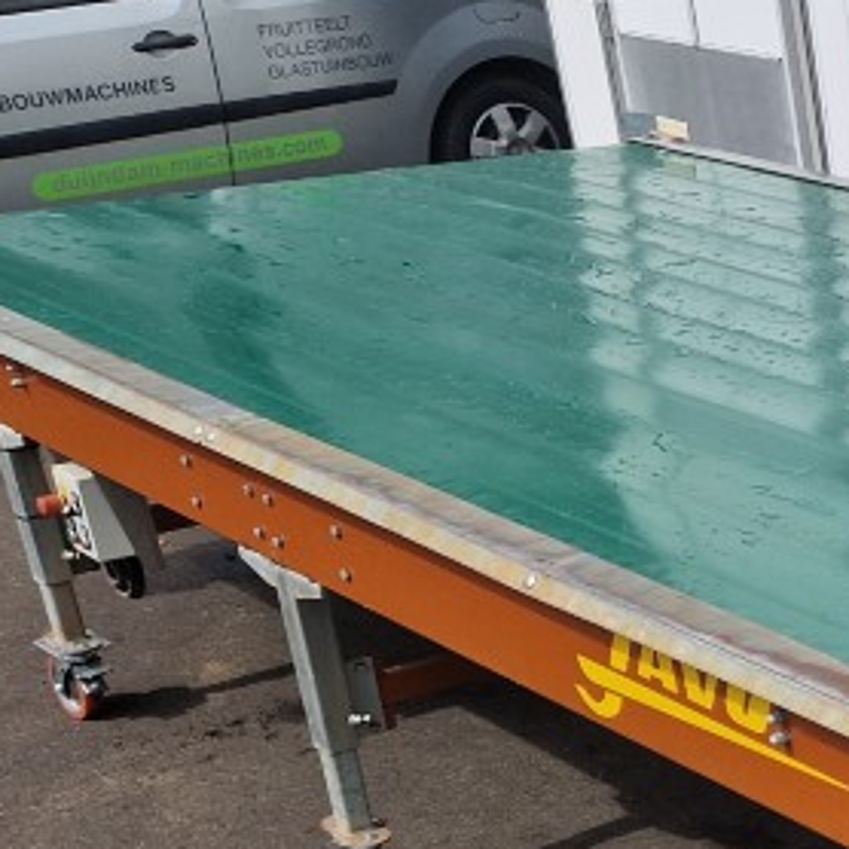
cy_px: 846
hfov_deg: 18.9
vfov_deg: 22.2
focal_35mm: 75
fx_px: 2081
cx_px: 1429
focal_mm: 5.4
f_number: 1.8
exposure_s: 1/1940
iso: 50
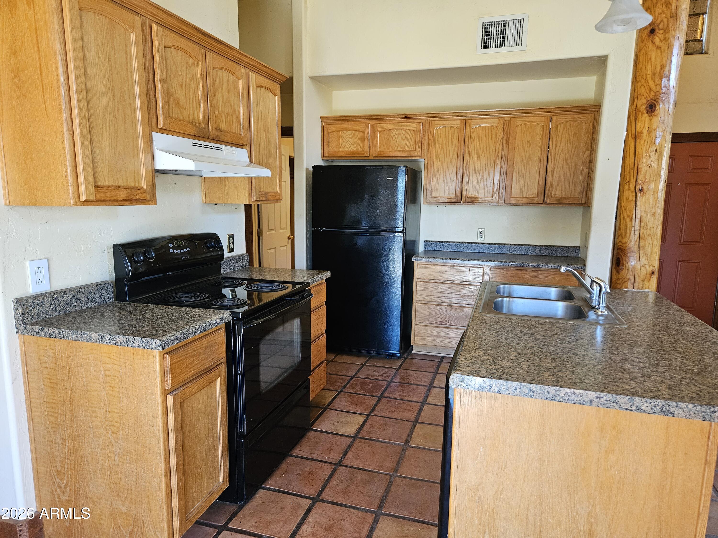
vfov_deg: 58.9
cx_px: 359
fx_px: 477
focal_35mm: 23
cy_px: 269
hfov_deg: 73.9
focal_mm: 5.4
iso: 400
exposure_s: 1/120
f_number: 1.8
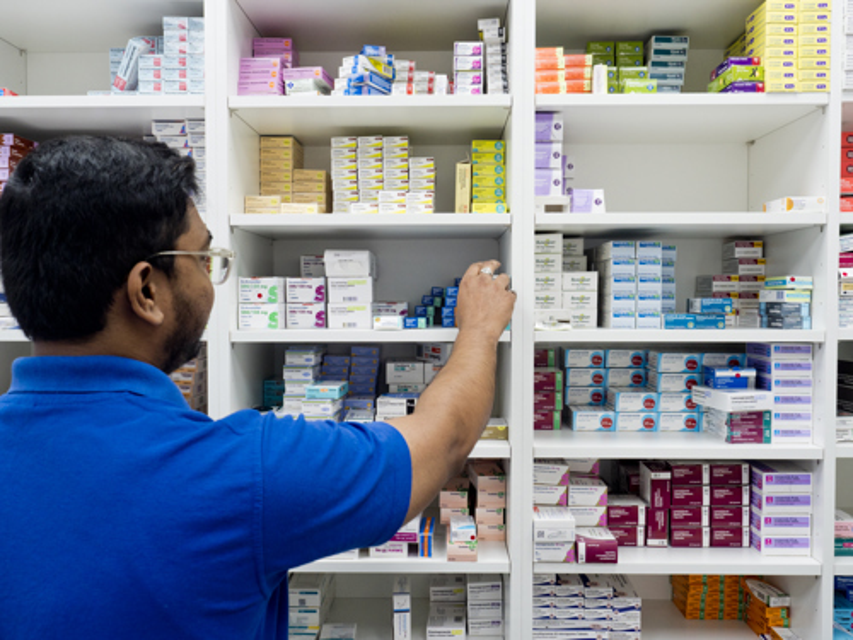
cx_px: 426
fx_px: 813
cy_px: 320
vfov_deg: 42.9
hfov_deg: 55.4
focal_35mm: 33
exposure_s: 1/125
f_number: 4
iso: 400
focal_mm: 16
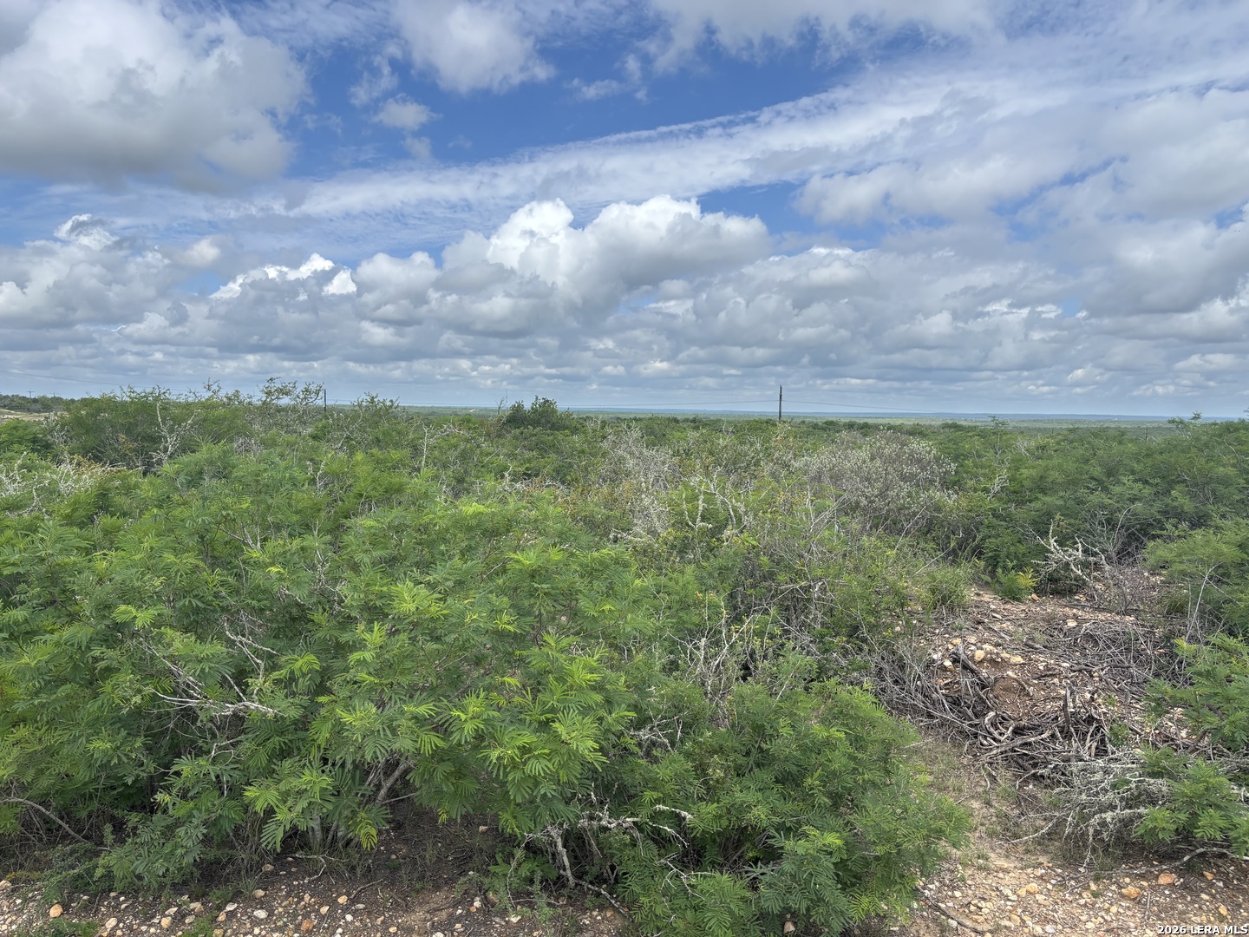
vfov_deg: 53.1
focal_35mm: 26
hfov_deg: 67.3
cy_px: 468
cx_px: 624
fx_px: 938
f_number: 1.6
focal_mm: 5.96
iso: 50
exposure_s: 1/2151
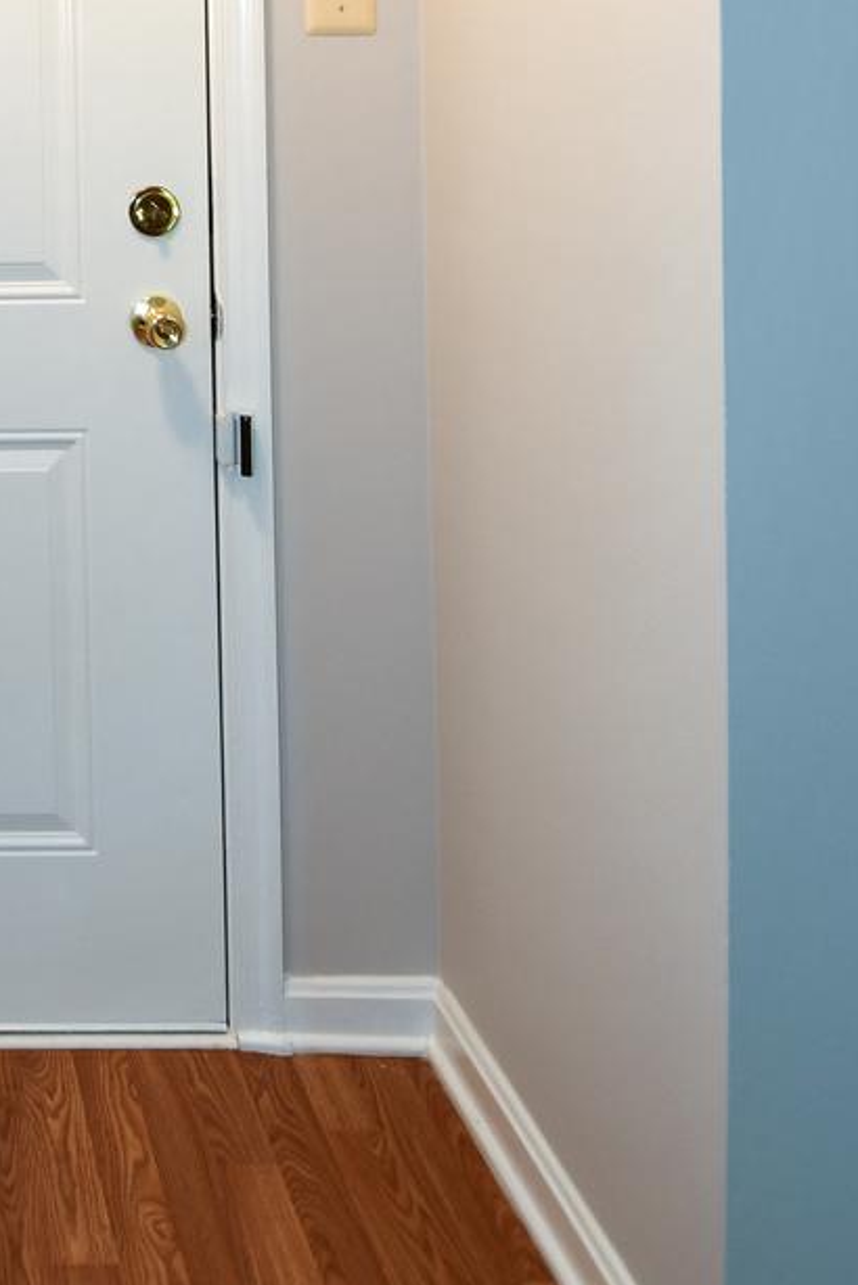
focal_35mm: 45
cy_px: 113
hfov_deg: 27.2
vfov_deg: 40.1
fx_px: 1607
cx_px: -109
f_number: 4
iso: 200
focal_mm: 12
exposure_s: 1/60
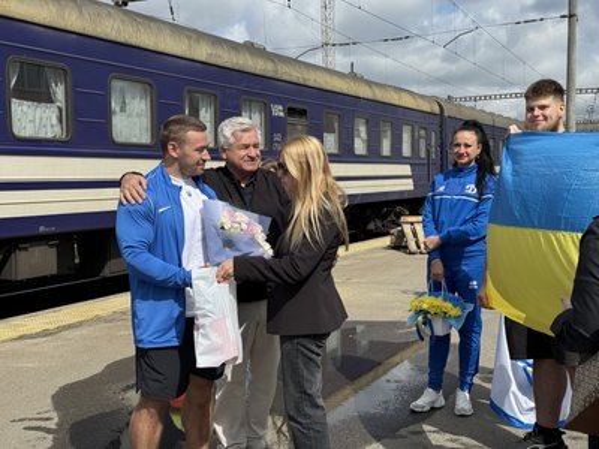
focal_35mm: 48
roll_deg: +0.4
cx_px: 300
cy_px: 224
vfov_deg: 30.3
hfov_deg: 39.7
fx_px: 831
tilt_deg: -2.4
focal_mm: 6.76
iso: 64
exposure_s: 1/4975
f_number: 1.78
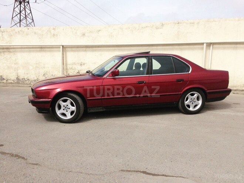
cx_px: 122
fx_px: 233
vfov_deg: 42.9
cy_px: 92
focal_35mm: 33
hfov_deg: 55.4
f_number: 2.4
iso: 50
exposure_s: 1/1869
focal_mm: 4.12
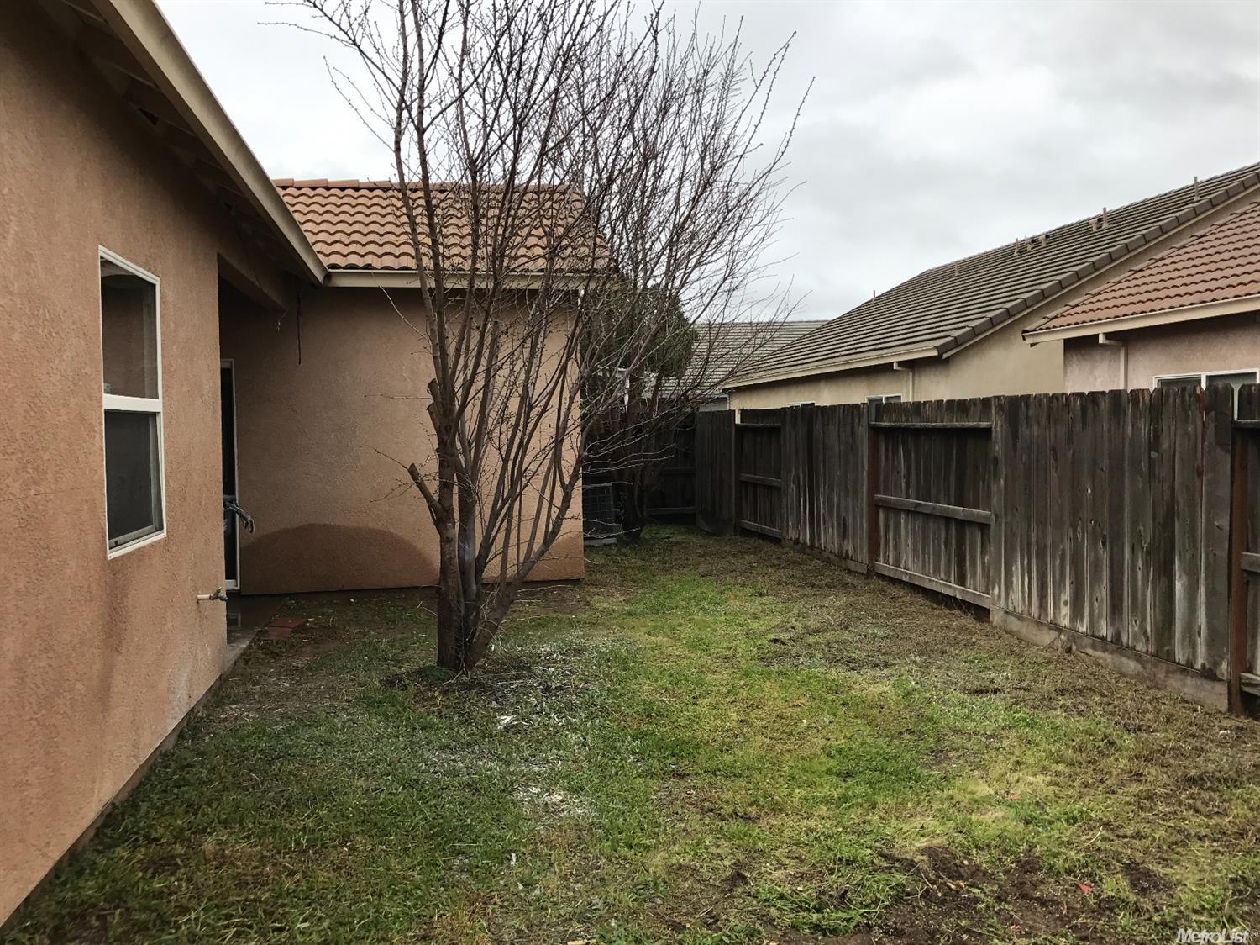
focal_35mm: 28
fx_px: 1019
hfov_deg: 63.5
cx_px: 630
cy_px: 472
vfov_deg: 49.7
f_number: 1.8
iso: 20
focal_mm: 3.99
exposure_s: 1/699
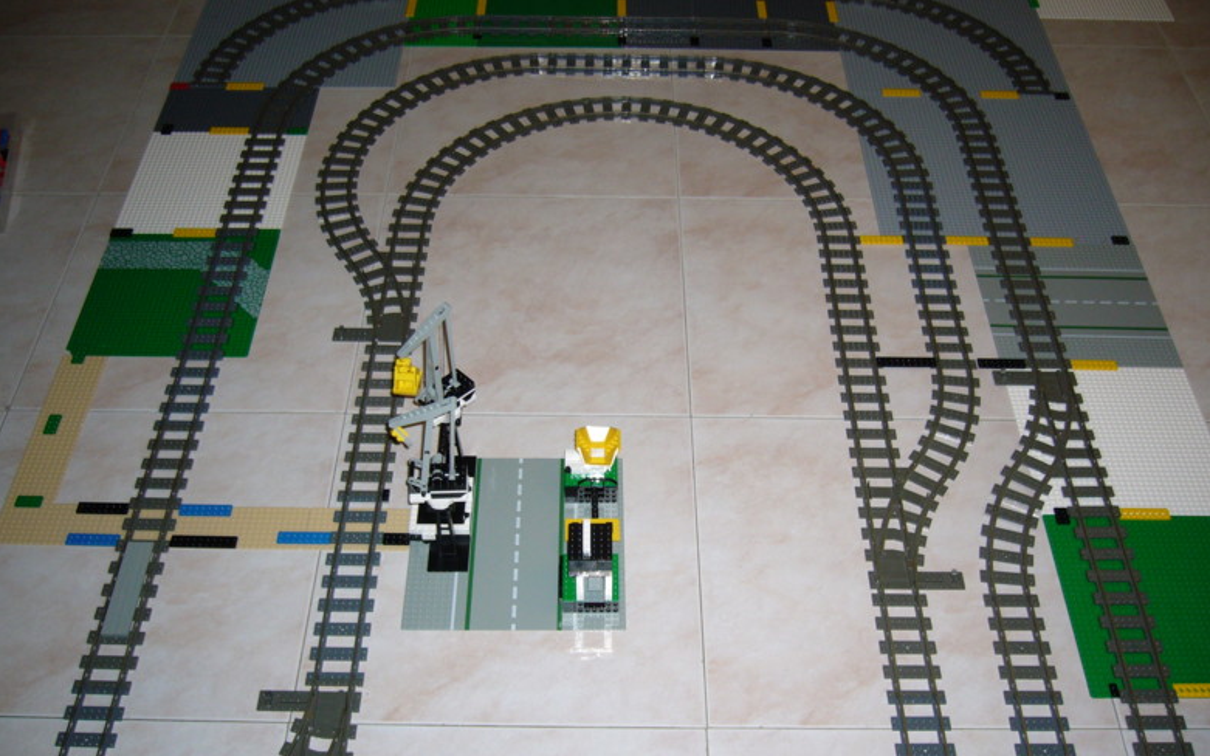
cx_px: 593
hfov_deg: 51.5
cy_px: 390
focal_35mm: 38
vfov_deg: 33.6
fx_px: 1253
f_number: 2.8
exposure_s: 1/30
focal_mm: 5.8
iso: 100
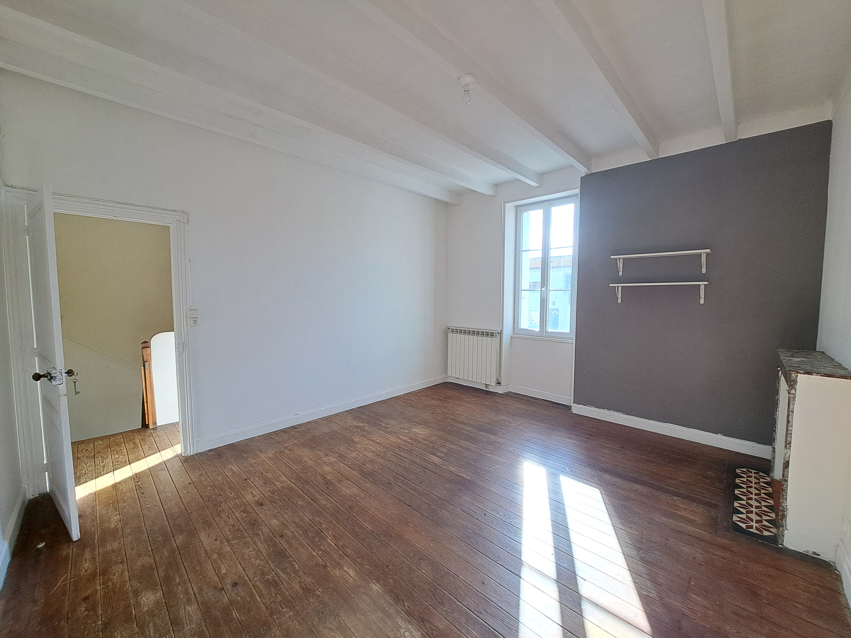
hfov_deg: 106.2
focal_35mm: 13
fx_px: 320
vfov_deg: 89.9
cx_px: 426
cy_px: 319
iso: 50
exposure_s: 1/100
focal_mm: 1.74
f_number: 2.2
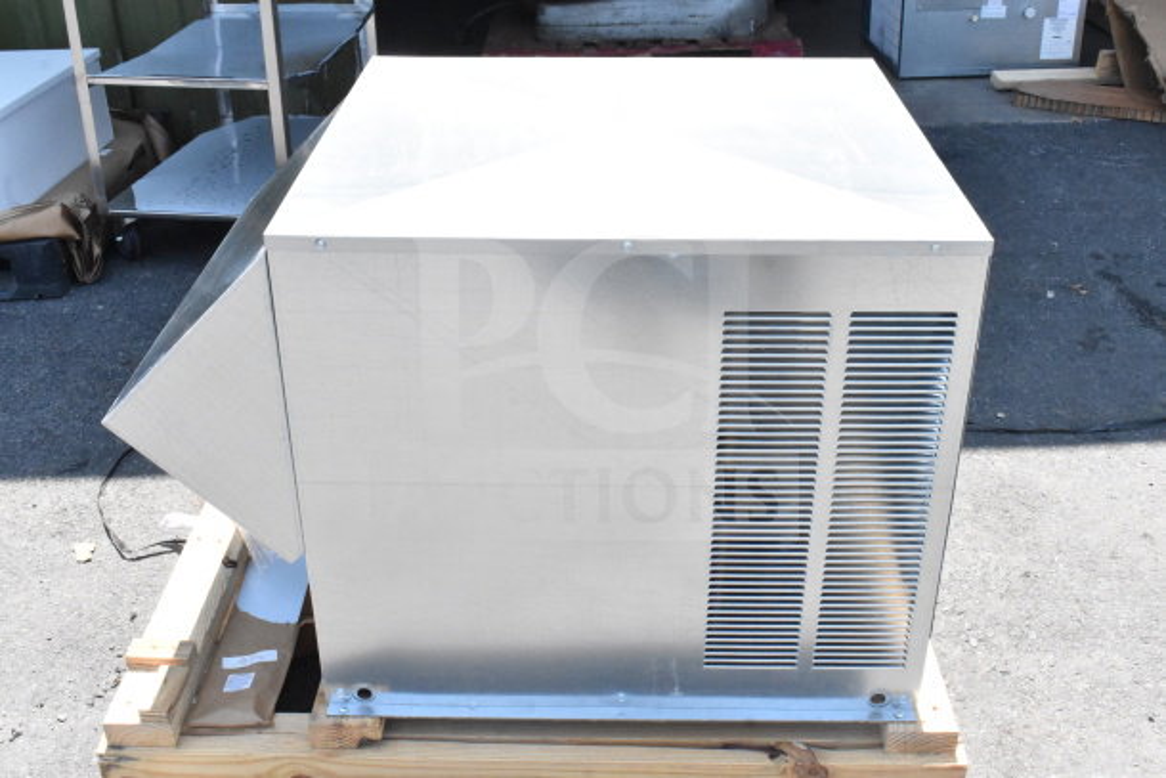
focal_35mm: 39
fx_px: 1263
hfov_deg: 49.5
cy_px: 389
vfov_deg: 34.2
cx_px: 583
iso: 6400
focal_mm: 26
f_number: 18
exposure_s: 1/1250
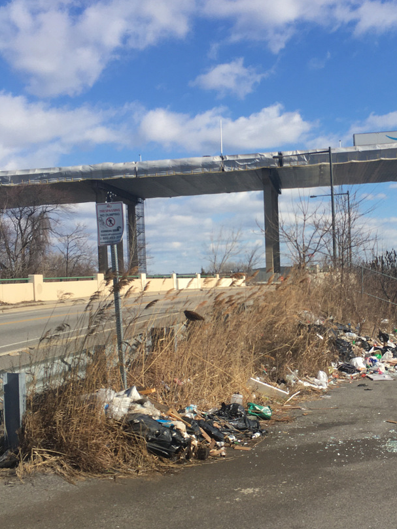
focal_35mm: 43
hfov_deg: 33.0
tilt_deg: -3.4
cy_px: 297
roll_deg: +2.4
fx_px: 657
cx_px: 294
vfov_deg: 43.8
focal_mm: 4.15
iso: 25
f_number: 2.2
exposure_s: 1/1789
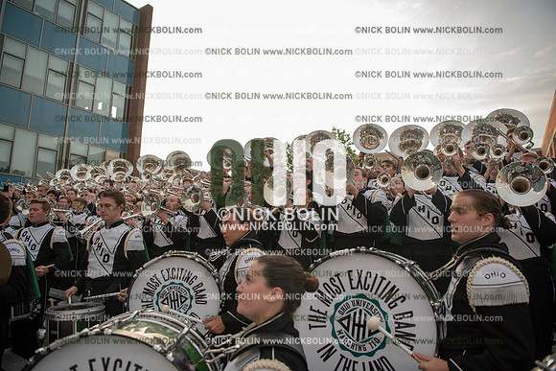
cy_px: 186
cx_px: 278
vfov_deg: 53.2
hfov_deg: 73.7
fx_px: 371
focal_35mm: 24
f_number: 3.2
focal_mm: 24
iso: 800
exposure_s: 1/800
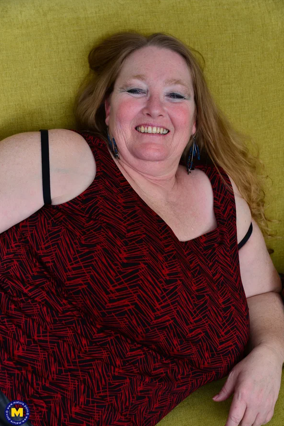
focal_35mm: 71
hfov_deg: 19.2
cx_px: 144
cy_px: 214
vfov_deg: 28.5
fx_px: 840
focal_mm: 70
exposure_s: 1/100
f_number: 8
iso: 200
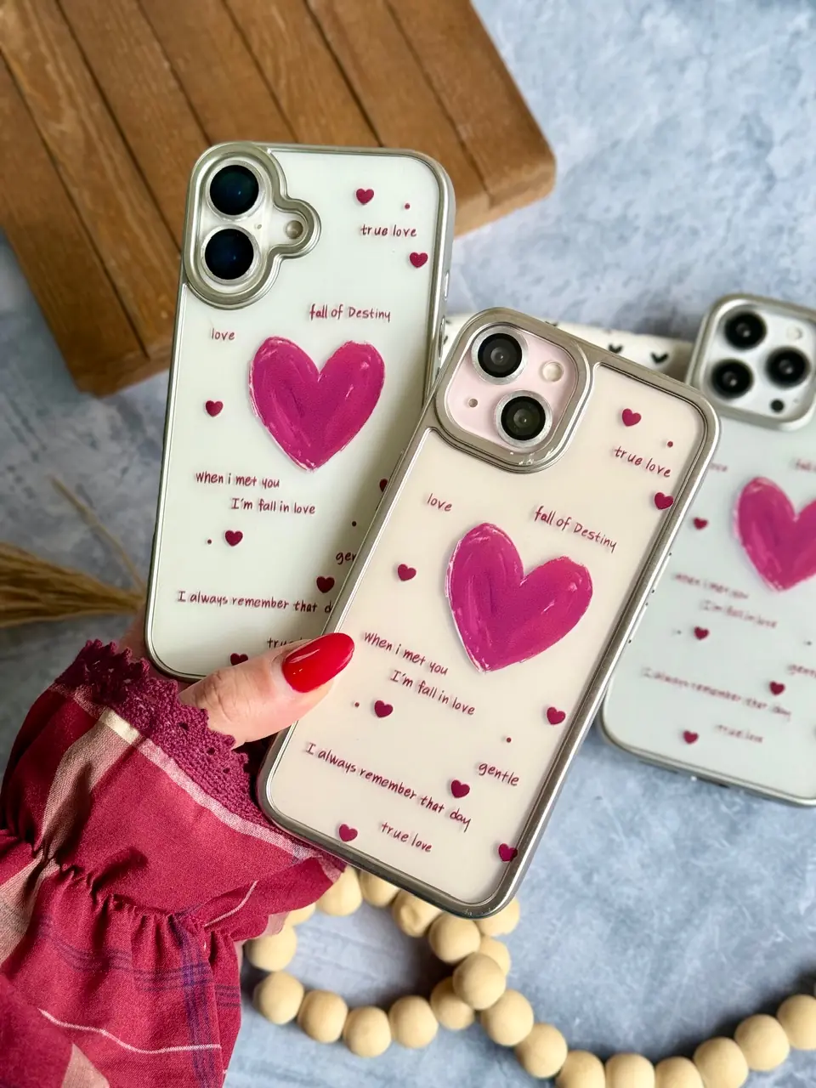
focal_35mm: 48
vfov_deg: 39.7
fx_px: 1509
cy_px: 544
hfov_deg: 30.3
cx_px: 408
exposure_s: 1/1330
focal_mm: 6.76
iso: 80
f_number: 1.78
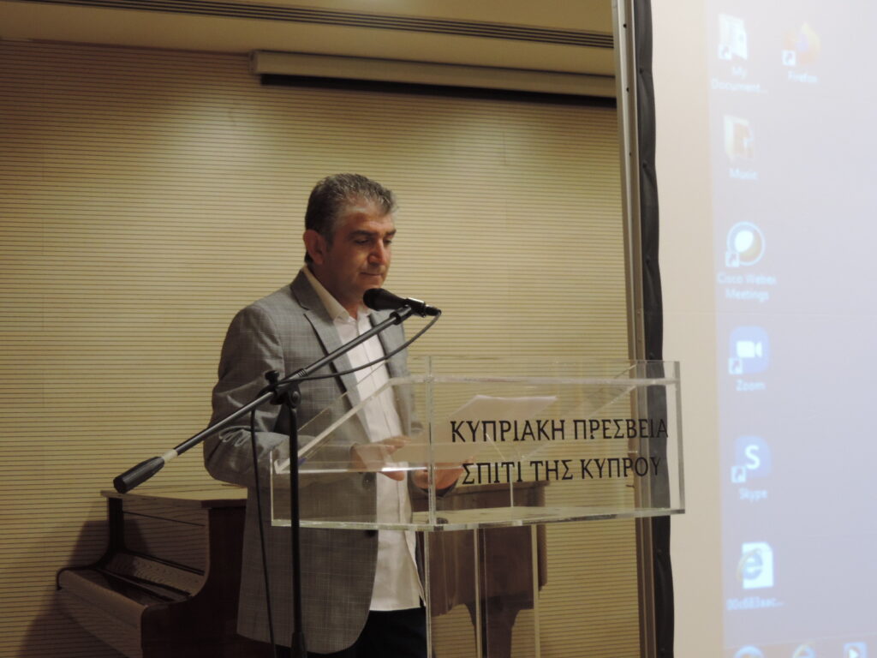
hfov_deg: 32.2
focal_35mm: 60
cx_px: 438
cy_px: 329
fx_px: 1520
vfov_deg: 24.4
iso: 400
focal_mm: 10.7
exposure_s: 1/40
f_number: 3.7
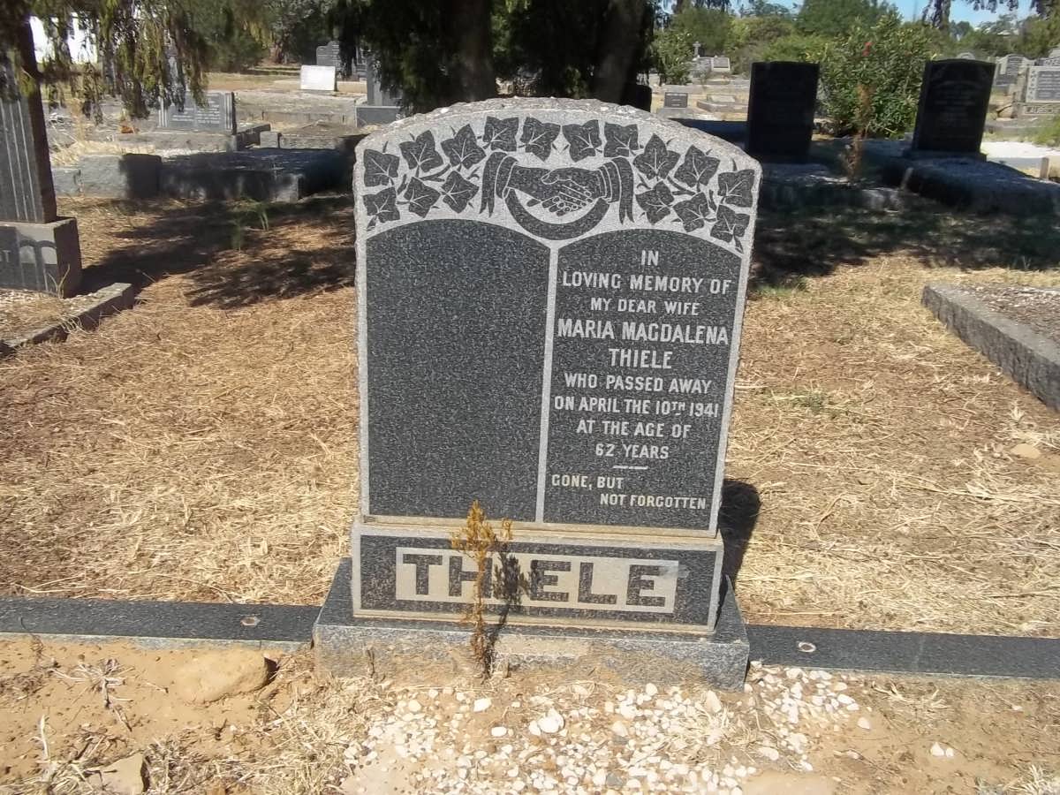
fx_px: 980
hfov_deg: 56.8
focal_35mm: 32
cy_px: 398
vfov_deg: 44.2
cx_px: 530
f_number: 5.5
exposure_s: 1/500
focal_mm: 5.7
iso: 80
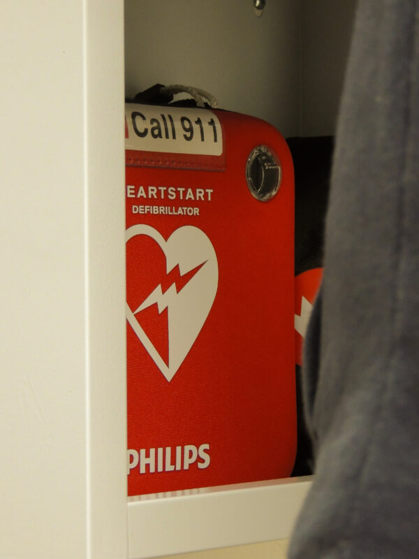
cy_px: 280
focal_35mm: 155
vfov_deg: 12.7
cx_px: 210
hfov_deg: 9.6
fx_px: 2502
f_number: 4.4
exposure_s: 1/20
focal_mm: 27.6
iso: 800
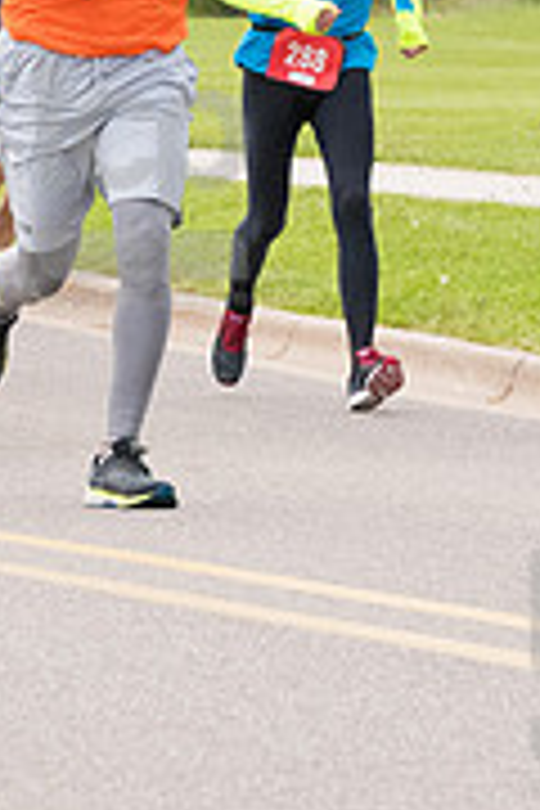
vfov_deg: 5.0
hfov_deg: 3.3
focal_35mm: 412
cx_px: 142
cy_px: 184
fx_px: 9269
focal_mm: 110
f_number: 7.1
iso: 4000
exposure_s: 1/1600
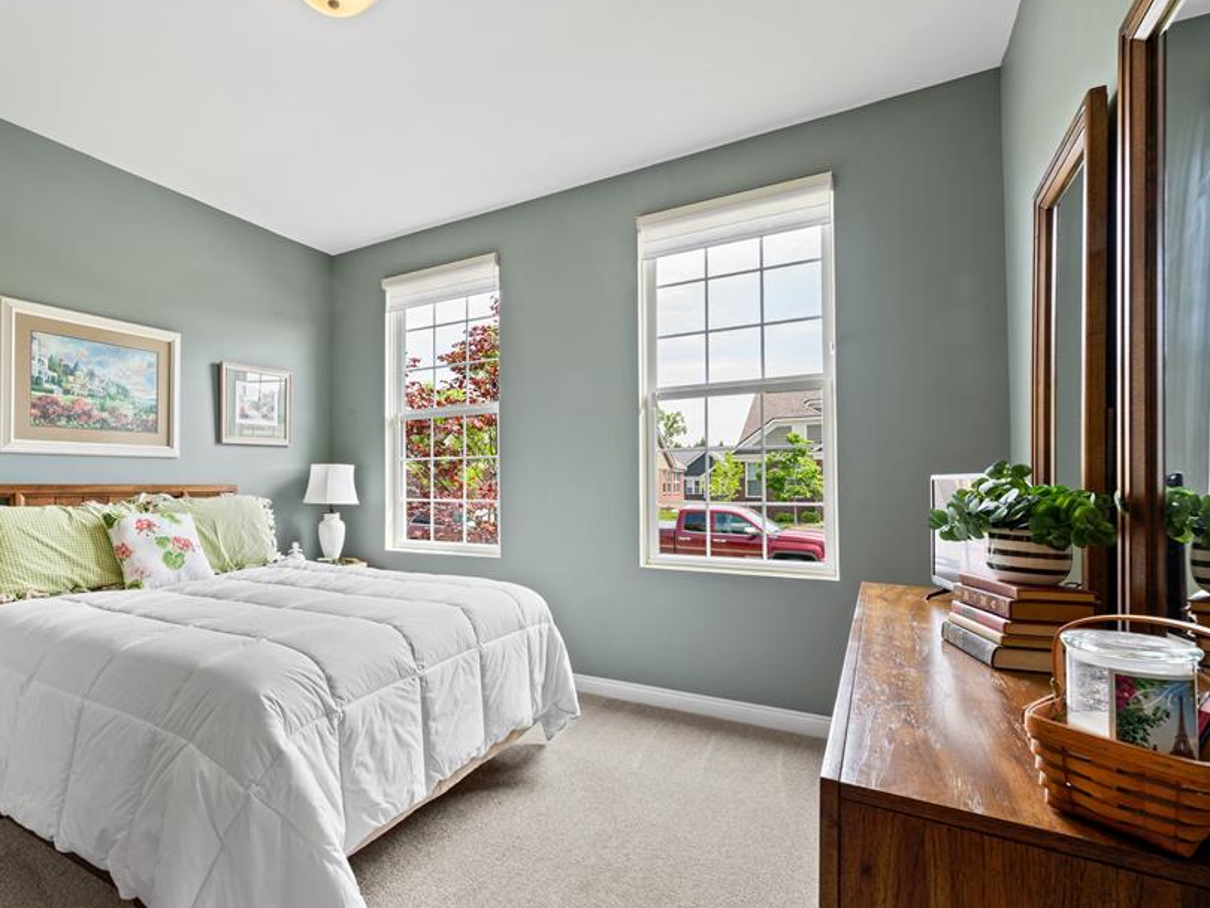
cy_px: 492
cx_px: 477
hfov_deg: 89.7
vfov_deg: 74.6
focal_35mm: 17
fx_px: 594
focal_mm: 14
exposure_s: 1/6
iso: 100
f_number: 11
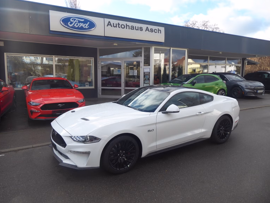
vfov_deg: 53.1
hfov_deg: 67.3
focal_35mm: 26
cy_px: 100
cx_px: 130
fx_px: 203
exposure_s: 1/250
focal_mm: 4.3
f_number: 3.3
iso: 80
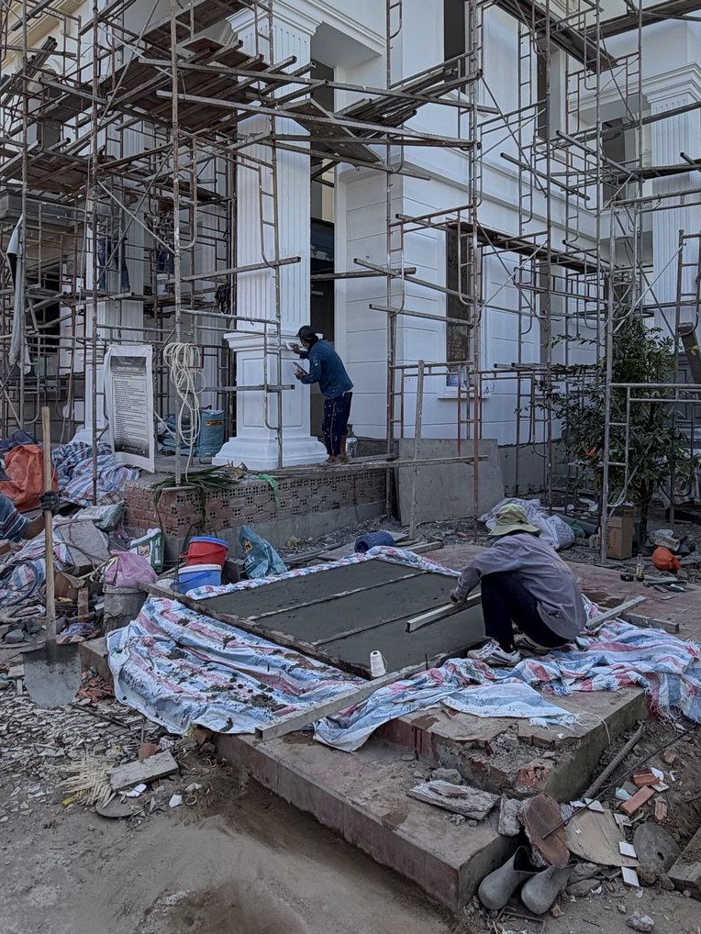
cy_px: 244
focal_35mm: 22
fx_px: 594
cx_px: 365
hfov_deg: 61.1
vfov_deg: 71.6
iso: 32
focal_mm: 2.22
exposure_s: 1/770
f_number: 2.2
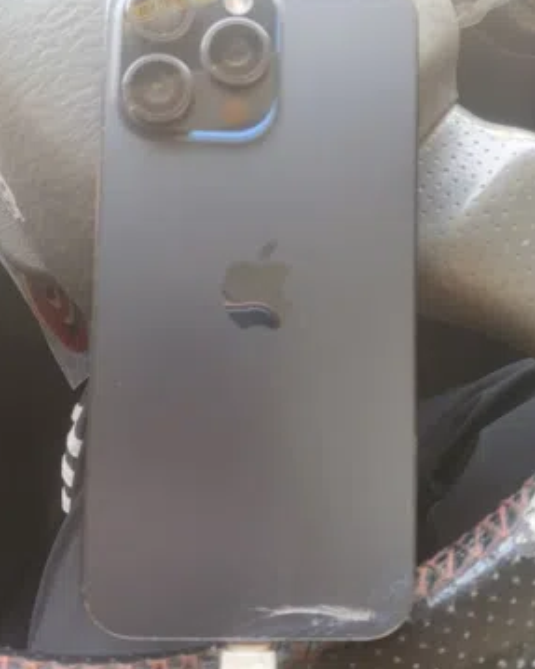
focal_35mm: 25
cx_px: 267
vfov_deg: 67.9
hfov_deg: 56.8
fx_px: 495
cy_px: 298
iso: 571
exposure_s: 1/50
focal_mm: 4.09
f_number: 1.6
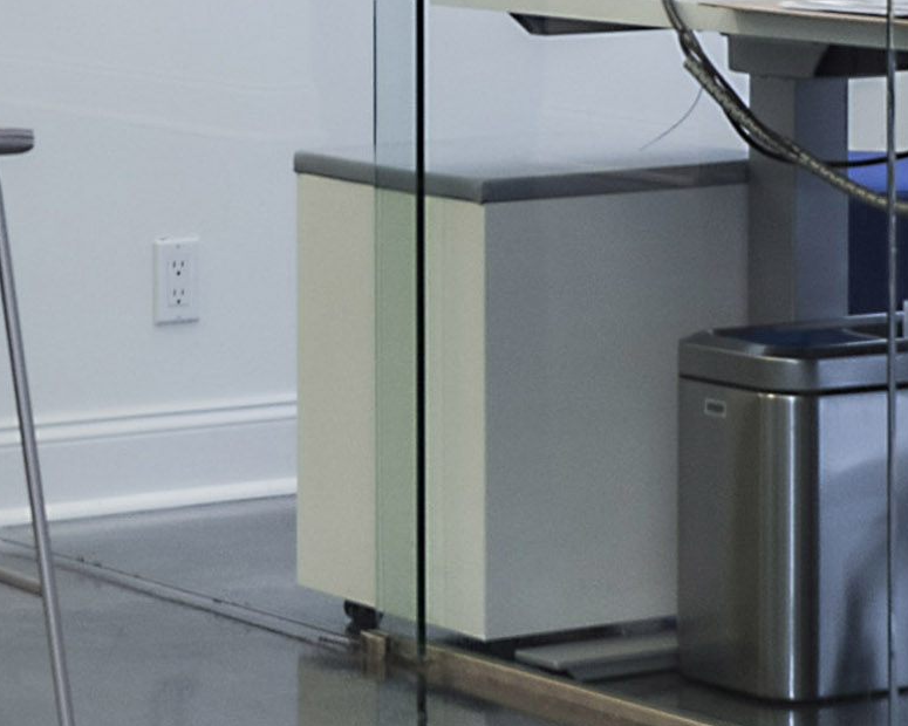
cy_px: -255
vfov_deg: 8.7
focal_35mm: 175
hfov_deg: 11.0
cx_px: 248
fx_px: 4703
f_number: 8
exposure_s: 1/30
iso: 320
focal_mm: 24
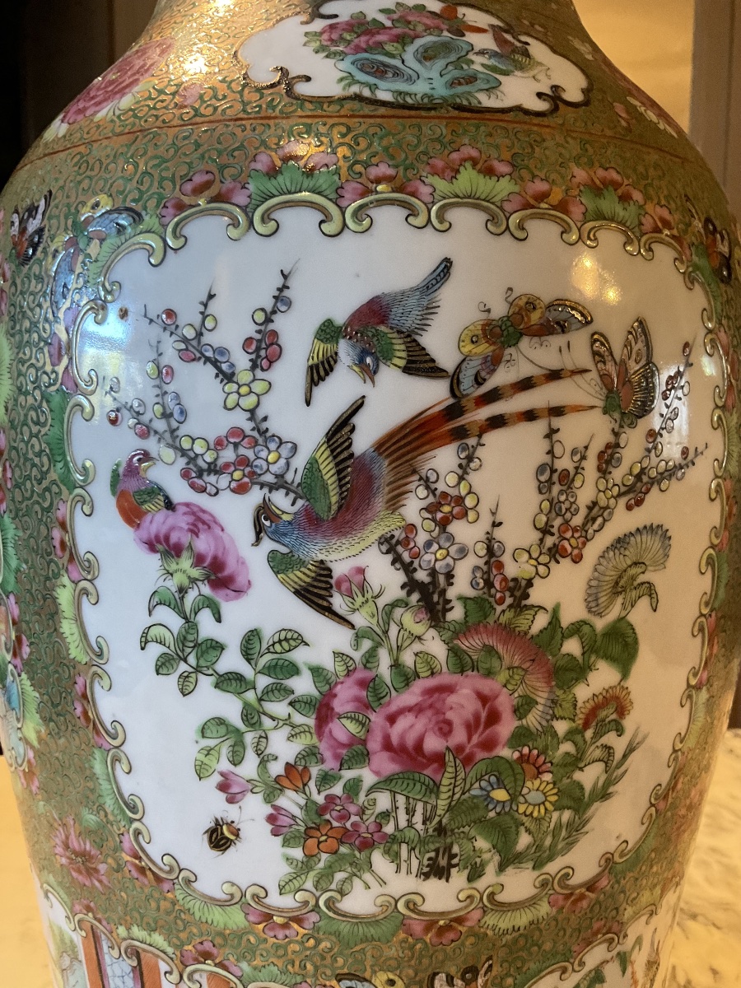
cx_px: 370
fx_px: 828
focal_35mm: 29
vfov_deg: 61.7
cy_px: 494
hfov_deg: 48.2
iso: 200
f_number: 1.8
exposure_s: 1/50
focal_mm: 3
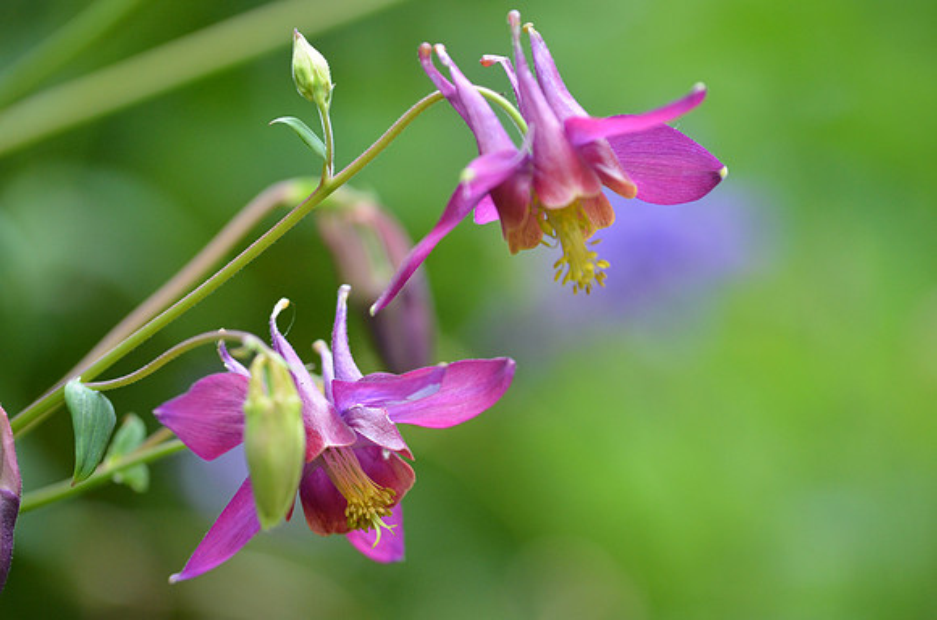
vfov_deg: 6.1
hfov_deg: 9.2
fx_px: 5843
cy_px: 310
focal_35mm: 225
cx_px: 468
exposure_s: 1/500
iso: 1100
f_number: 4.5
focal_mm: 150
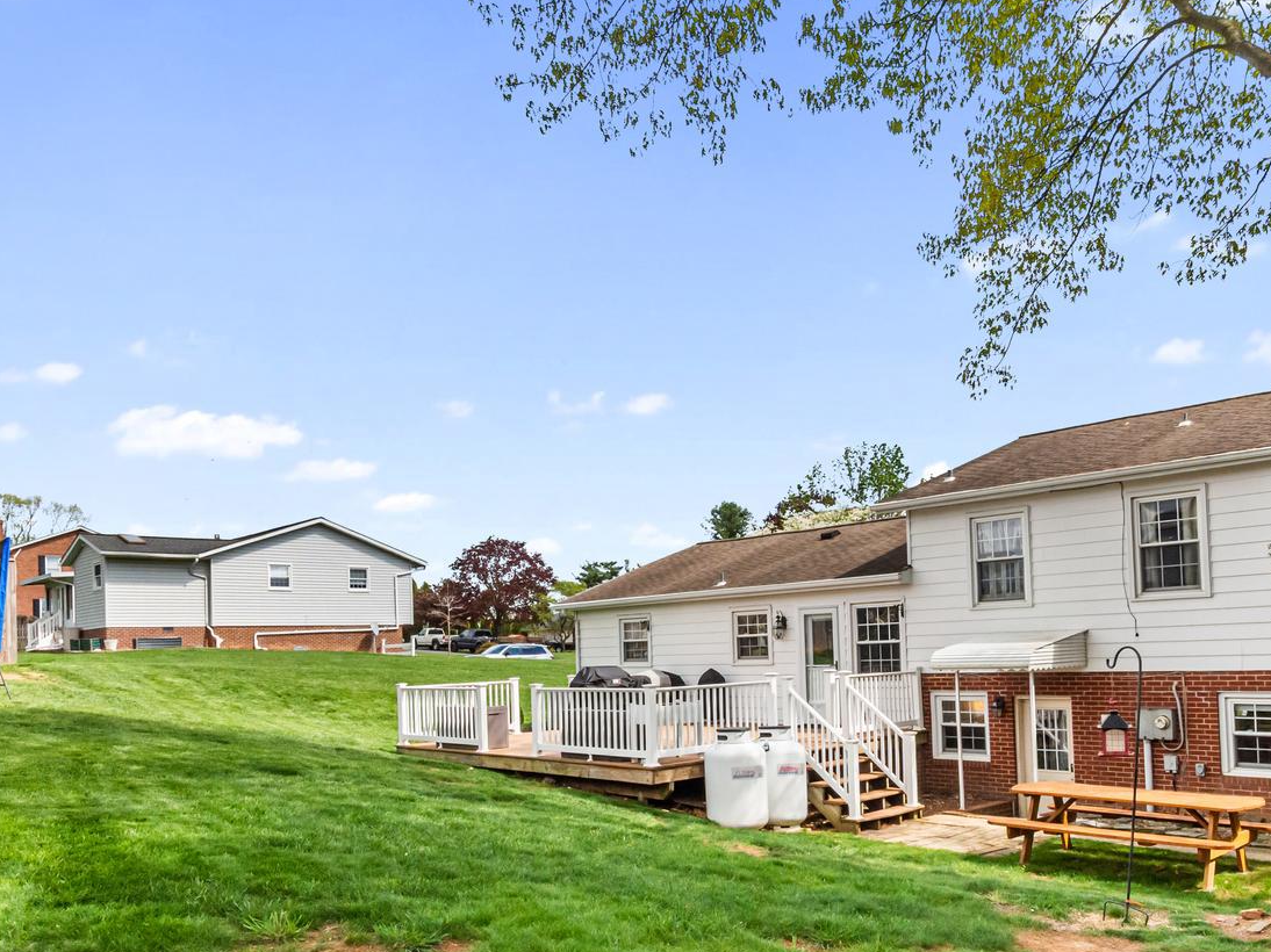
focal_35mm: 27
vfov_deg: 50.6
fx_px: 991
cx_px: 610
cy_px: 617
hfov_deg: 65.3
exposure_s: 1/640
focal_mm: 10
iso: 640
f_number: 9
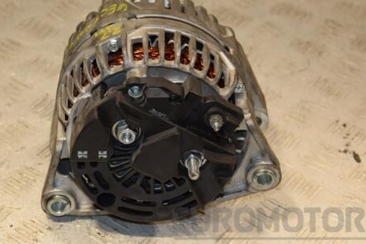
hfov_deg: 17.6
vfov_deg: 11.8
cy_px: 111
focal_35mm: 116
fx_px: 1179
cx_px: 157
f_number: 5
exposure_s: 1/200
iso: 800
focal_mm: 58
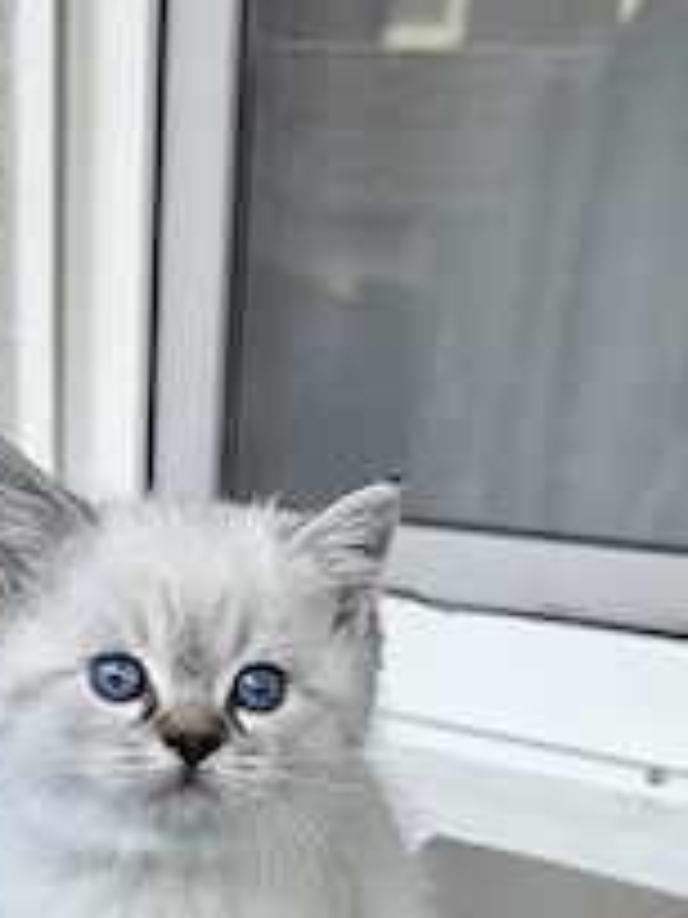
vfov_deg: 39.3
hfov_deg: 32.2
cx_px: 319
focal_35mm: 45
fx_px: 1193
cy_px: 814
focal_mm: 5.4
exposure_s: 1/192
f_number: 1.8
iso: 64
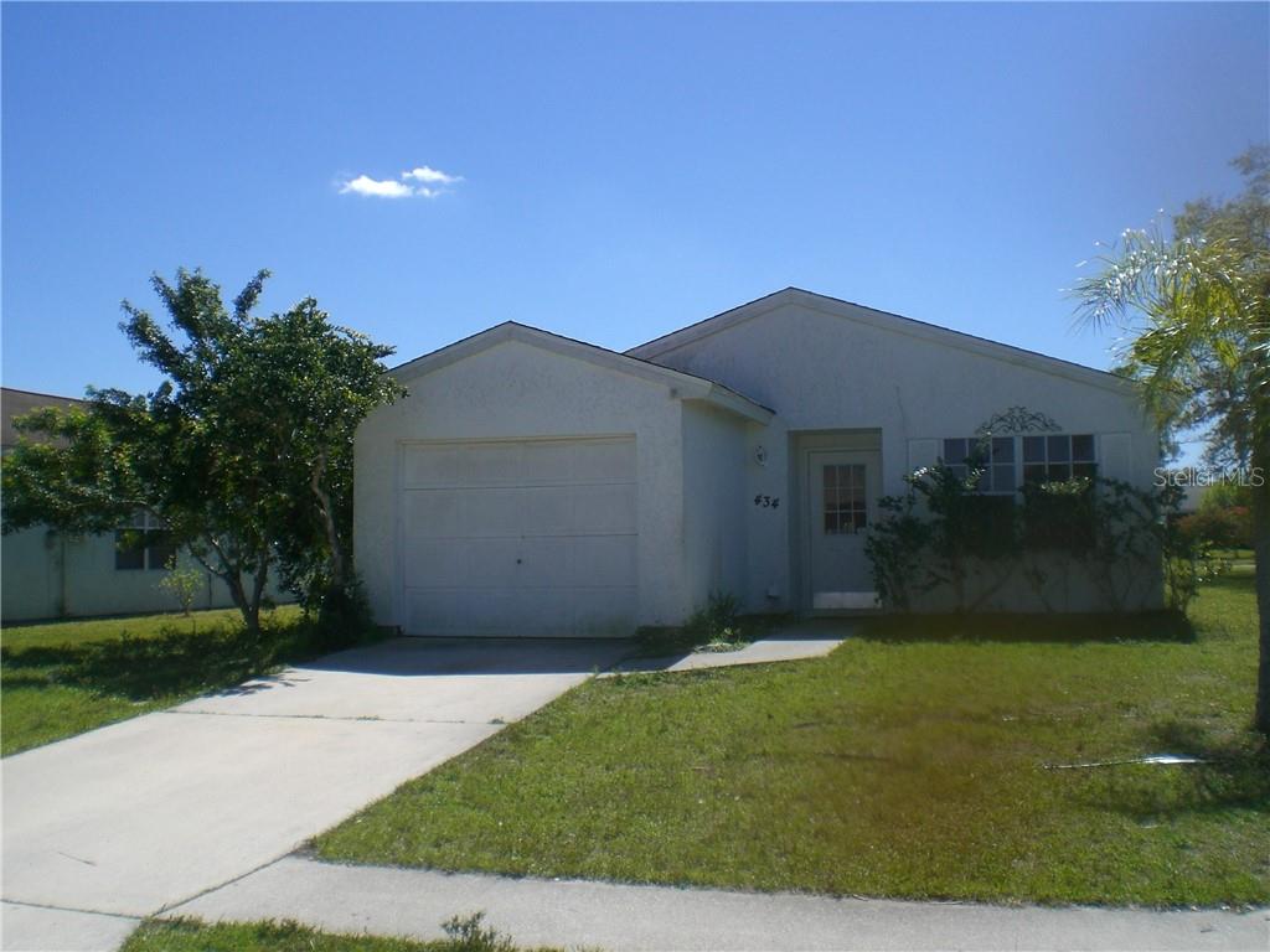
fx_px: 1394
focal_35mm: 38
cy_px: 476
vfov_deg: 37.7
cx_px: 635
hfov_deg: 49.0
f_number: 4.4
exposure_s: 1/500
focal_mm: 6.3
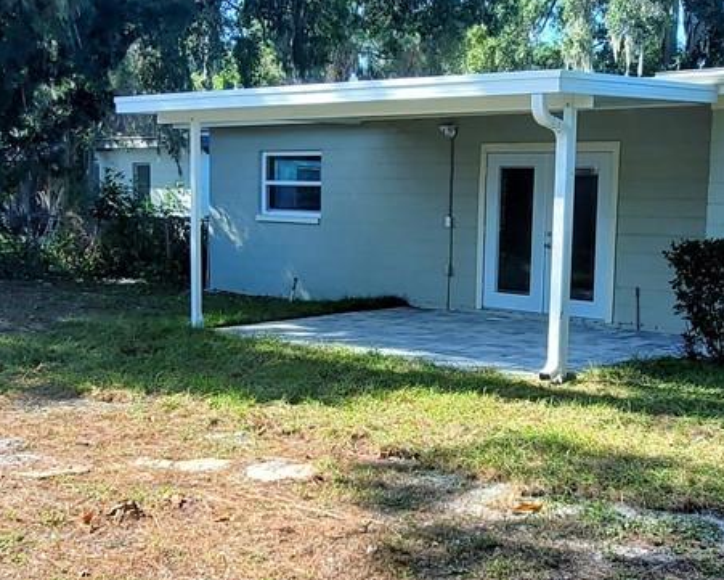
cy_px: 283
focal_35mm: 45
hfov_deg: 41.1
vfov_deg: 33.4
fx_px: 964
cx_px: 409
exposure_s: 1/387
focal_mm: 1.8
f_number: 2.2
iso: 50
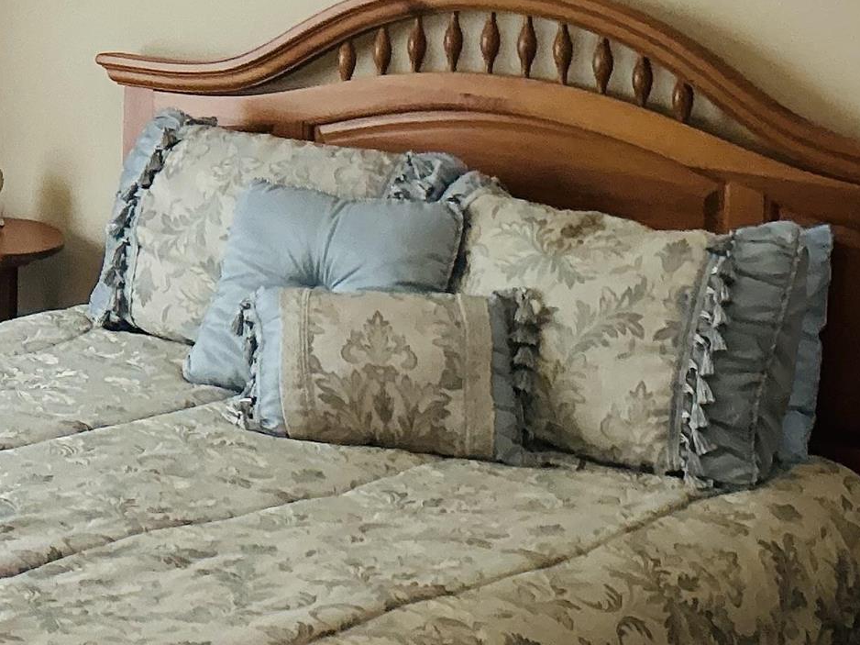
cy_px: -192
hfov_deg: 18.1
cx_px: -485
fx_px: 2360
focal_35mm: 95
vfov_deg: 14.9
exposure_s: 1/60
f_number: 1.8
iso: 40
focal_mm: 3
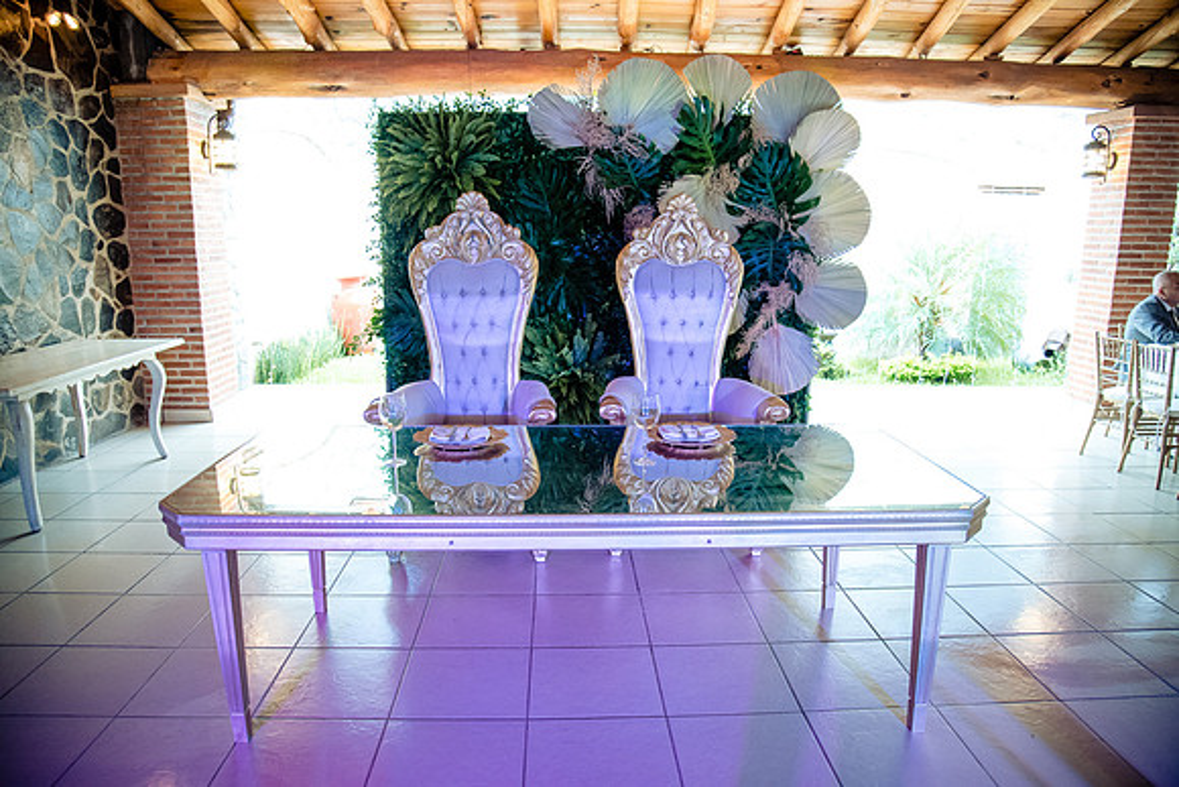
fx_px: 786
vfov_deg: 53.2
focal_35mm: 24
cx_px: 590
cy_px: 394
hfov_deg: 73.7
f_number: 4
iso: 3200
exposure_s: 1/160
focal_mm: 24
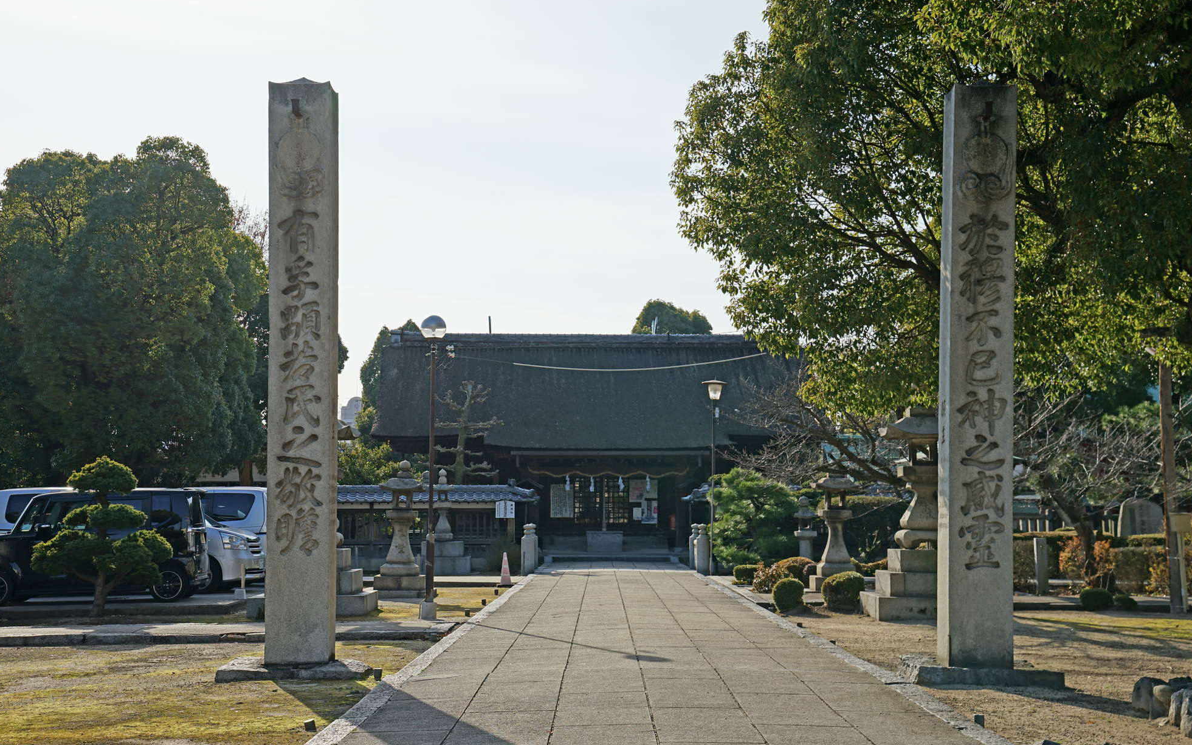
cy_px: 372
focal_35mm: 53
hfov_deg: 38.2
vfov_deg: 24.4
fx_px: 1722
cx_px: 602
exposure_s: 1/200
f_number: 9
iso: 100
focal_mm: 51
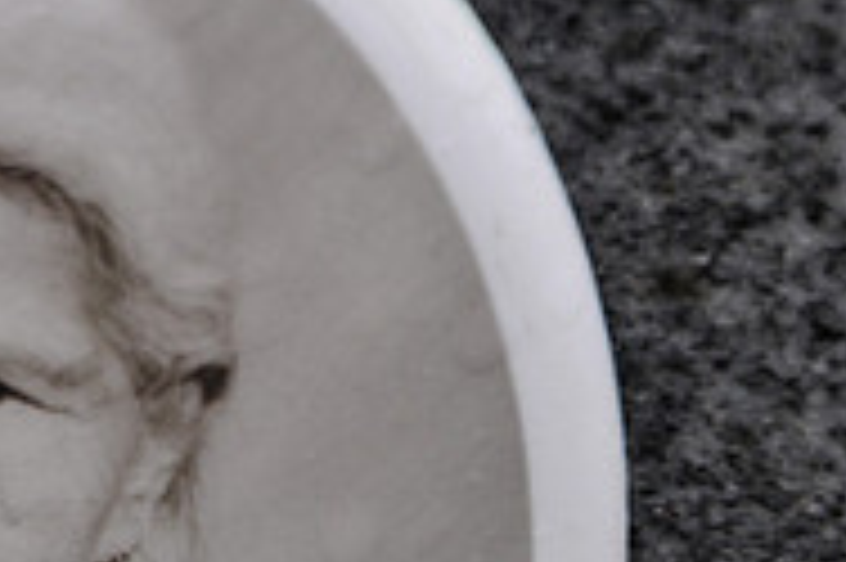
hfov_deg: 4.2
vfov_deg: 2.8
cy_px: 605
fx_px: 11424
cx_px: -72
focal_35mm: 487
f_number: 5.6
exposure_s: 1/100
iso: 400
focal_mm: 105
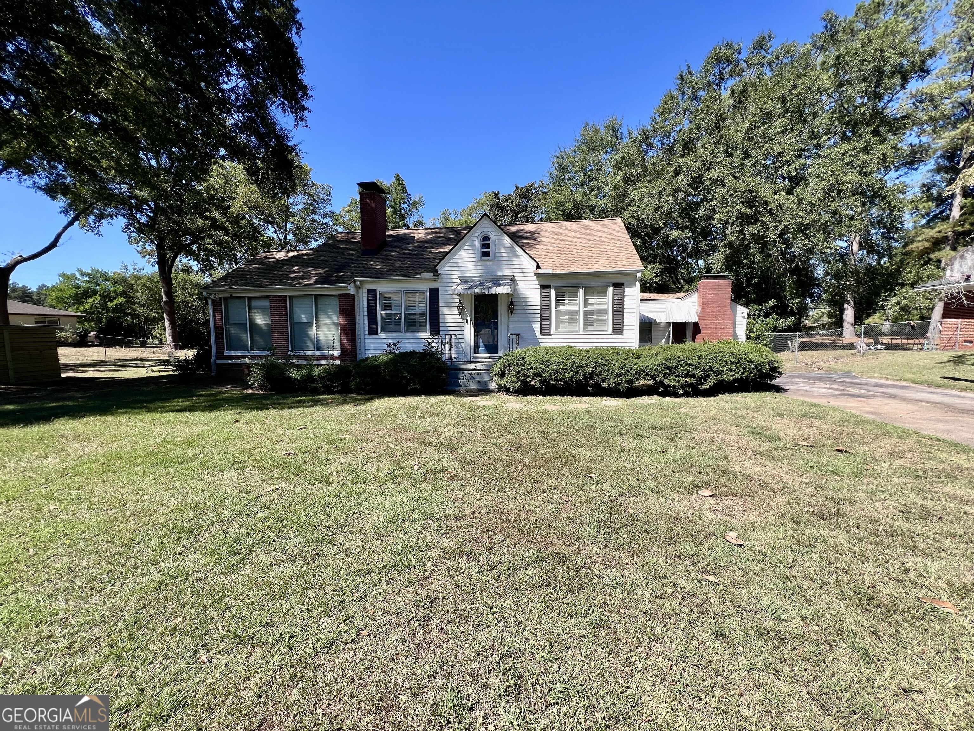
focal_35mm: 13
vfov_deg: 89.9
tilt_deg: -5.1
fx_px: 366
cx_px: 487
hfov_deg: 106.2
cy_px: 366
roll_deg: -0.3
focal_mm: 1.57
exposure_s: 1/935
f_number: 1.8
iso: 32
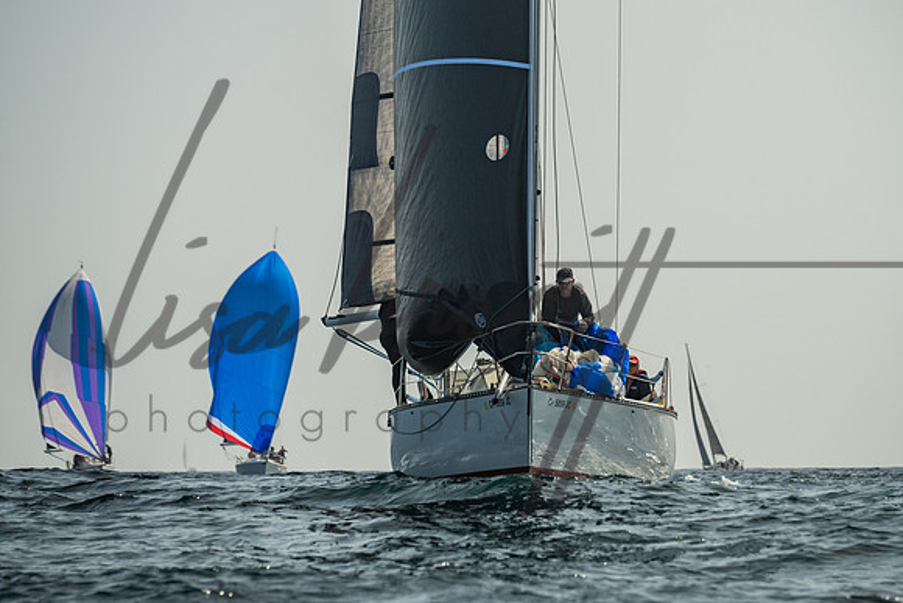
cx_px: 503
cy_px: 258
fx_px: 6595
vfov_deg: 5.2
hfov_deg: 7.8
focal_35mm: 263
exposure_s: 1/1600
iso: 320
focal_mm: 200
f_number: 6.3
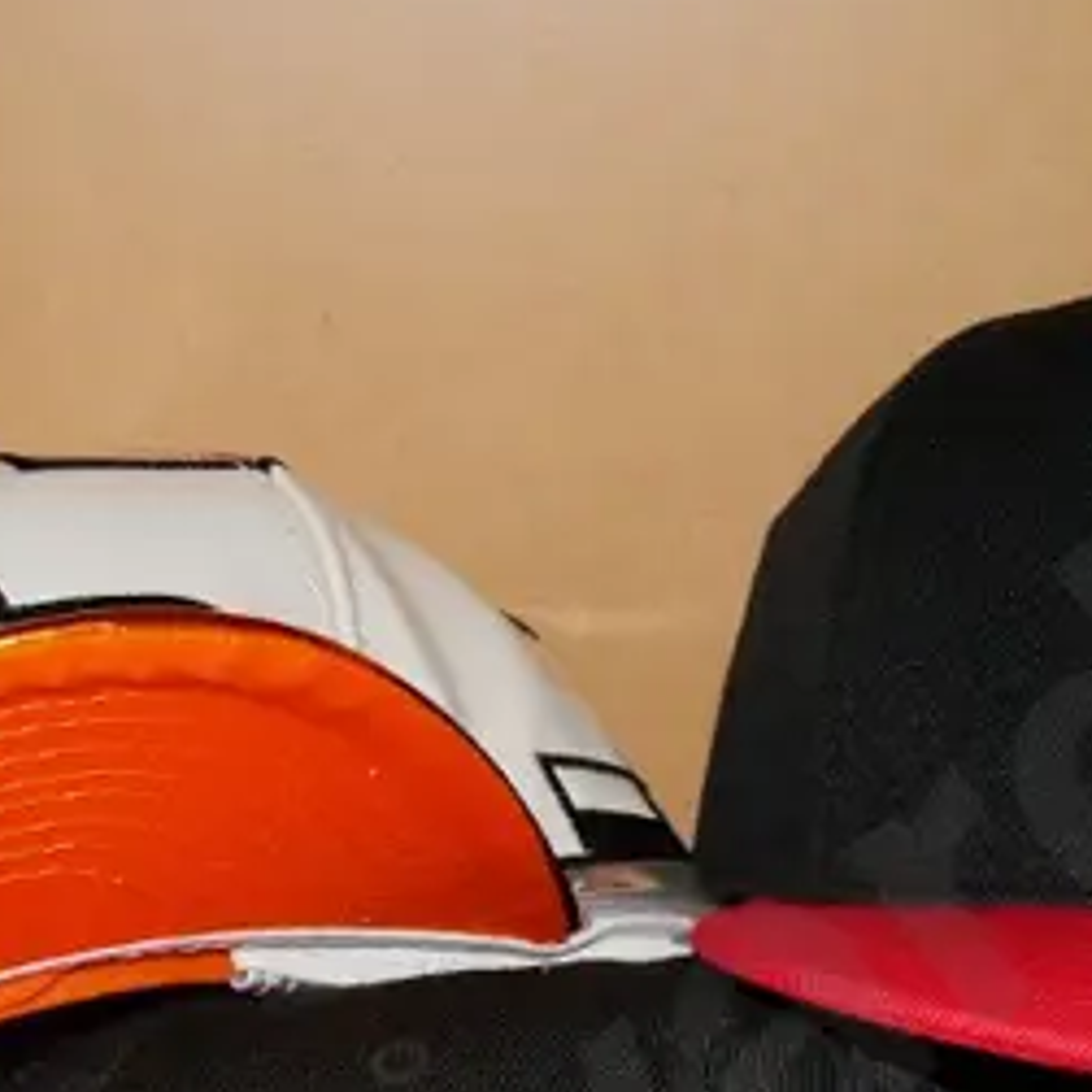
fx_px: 4640
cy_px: 1149
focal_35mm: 130
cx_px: 631
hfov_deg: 13.4
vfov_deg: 13.2
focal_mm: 18
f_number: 3.9
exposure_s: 1/60
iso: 800
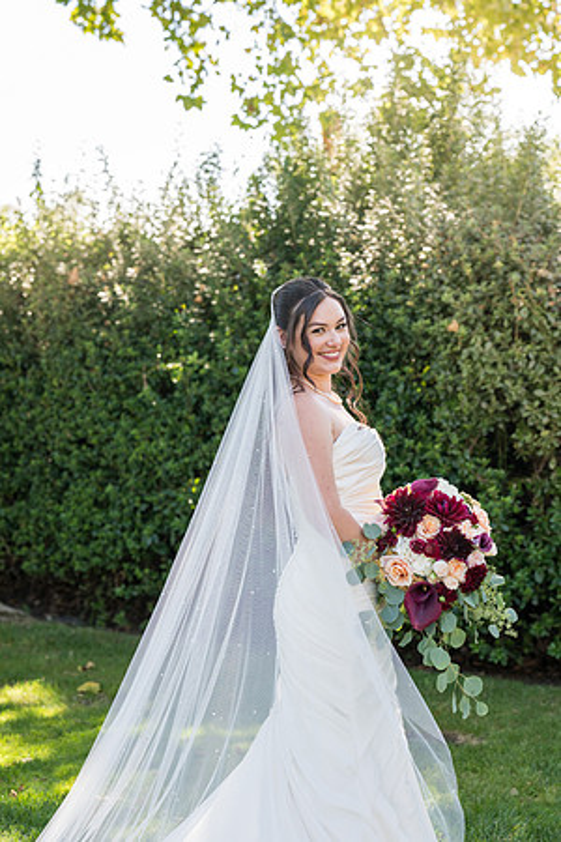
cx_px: 280
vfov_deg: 27.3
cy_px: 421
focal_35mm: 74
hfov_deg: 18.4
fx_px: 1730
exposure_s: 1/320
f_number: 4
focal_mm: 74
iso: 320
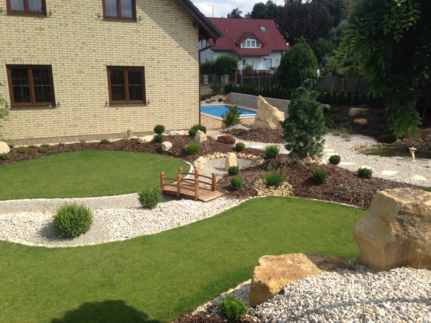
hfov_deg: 55.4
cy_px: 162
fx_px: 411
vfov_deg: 42.9
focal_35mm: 33
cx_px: 216
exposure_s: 1/1323
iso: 50
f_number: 2.4
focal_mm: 4.12
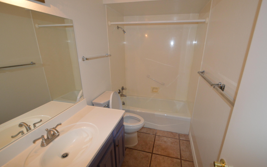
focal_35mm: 16
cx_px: 139
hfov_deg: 97.8
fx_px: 116
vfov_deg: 71.2
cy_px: 86
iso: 900
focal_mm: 10
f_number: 3.5
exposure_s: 1/60
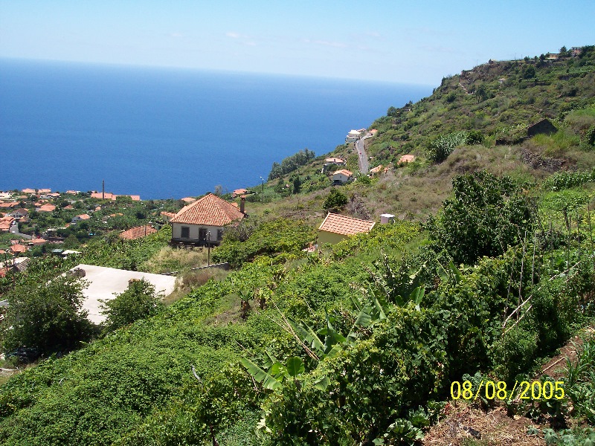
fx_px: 653
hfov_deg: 49.0
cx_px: 298
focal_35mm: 38
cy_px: 223
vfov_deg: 37.7
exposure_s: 1/700
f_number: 4.8
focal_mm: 8
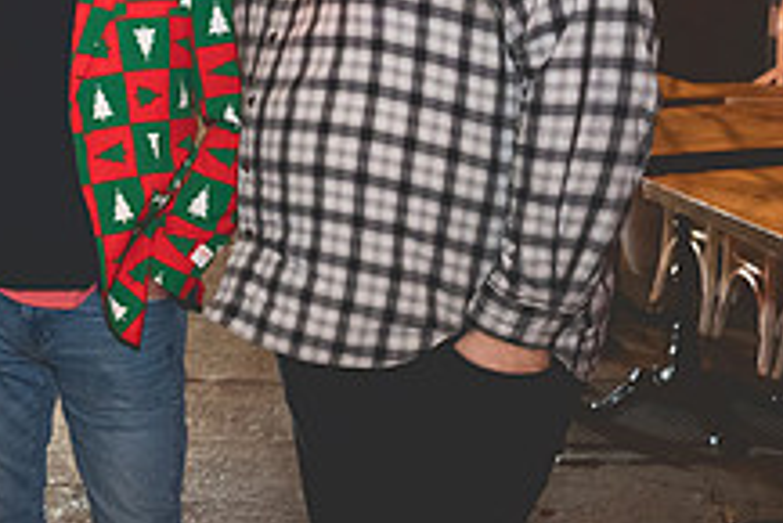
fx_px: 1611
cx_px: -148
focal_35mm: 74
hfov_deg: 24.8
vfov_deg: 18.2
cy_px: 76
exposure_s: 1/125
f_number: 2.8
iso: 3200
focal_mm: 26
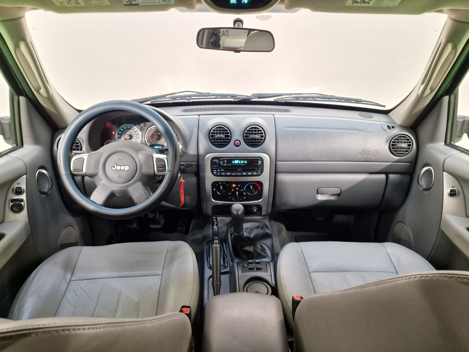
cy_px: 176
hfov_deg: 73.9
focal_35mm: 23
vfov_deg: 58.9
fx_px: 312
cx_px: 234
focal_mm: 6.4
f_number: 1.8
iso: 500
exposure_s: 1/25
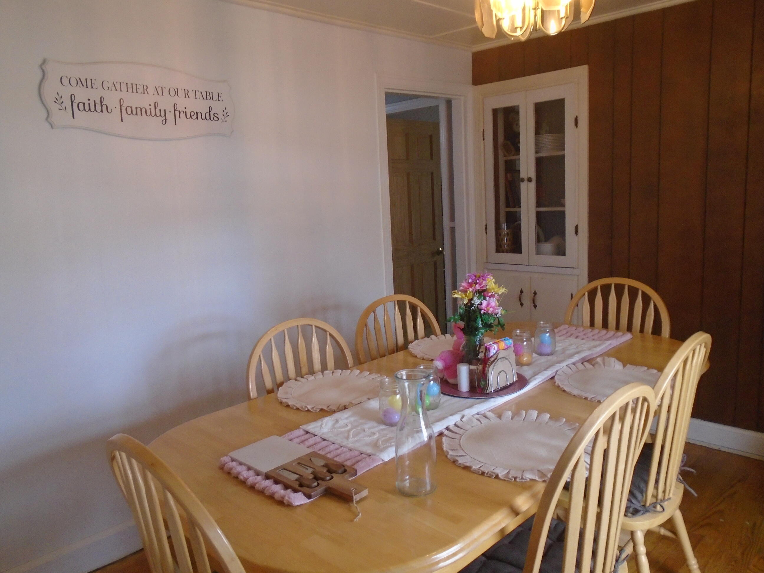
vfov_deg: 53.1
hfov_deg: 67.3
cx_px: 382
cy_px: 286
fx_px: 574
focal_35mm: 26
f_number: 3.2
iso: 320
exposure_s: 1/40
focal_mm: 4.6
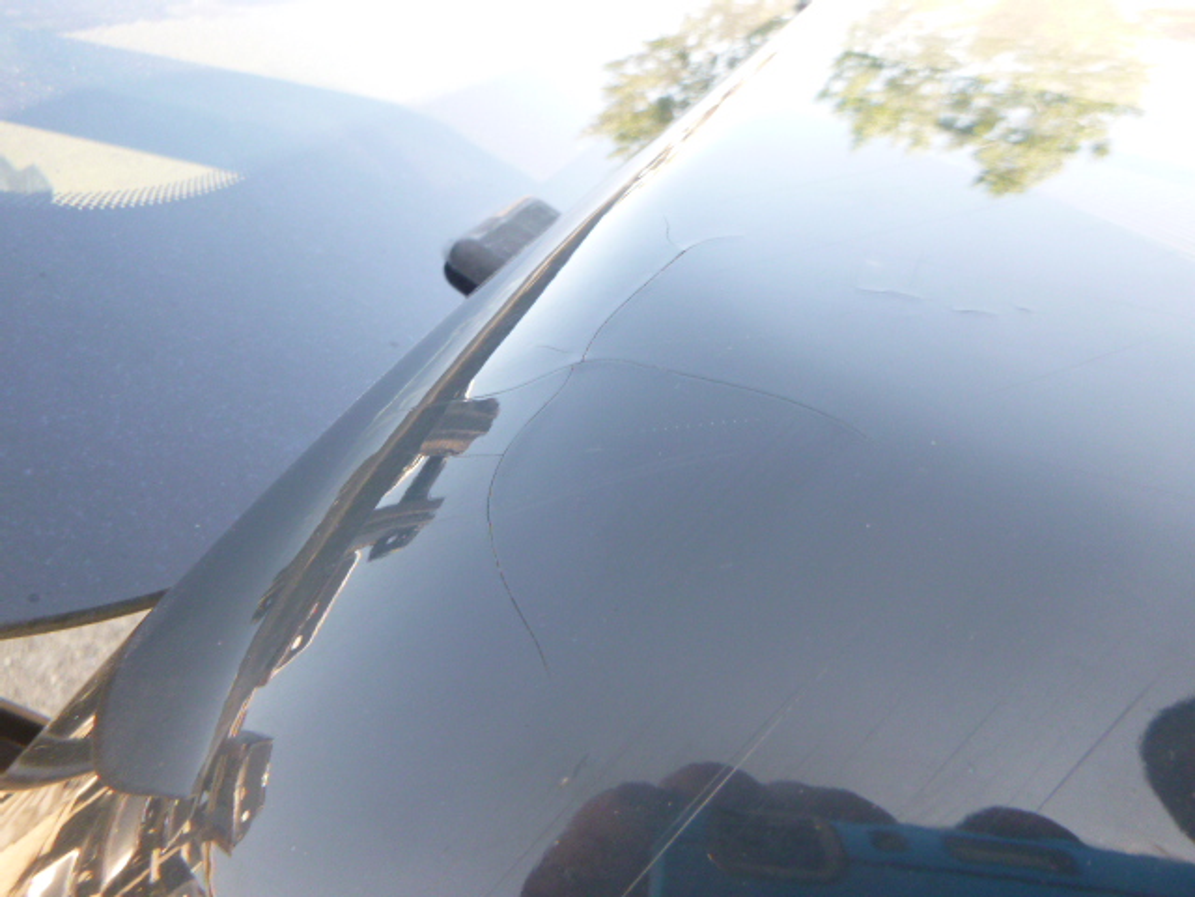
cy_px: 448
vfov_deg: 54.9
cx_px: 598
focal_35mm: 25
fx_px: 863
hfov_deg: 69.4
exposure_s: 1/60
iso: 200
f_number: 3.9
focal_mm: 4.5
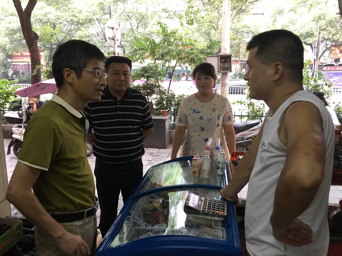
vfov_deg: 48.2
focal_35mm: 29
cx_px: 171
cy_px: 128
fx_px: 287
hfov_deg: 61.7
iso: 80
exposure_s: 1/17
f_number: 2.2
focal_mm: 4.15
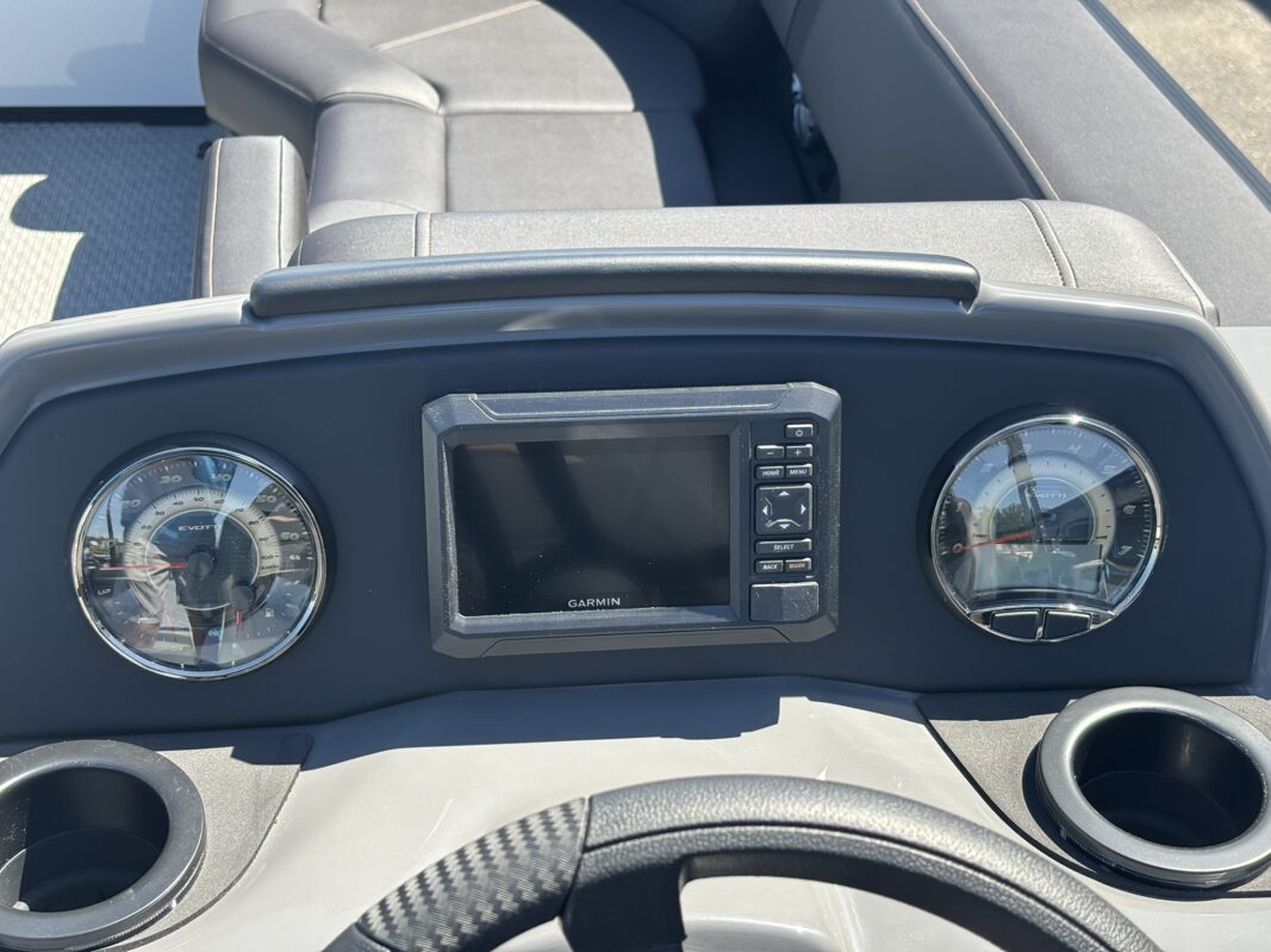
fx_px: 1909
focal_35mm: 52
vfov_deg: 28.0
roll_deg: -4.9
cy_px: 476
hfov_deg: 36.8
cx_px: 636
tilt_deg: -33.5
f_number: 1.6
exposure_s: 1/533
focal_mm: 5.96
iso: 32
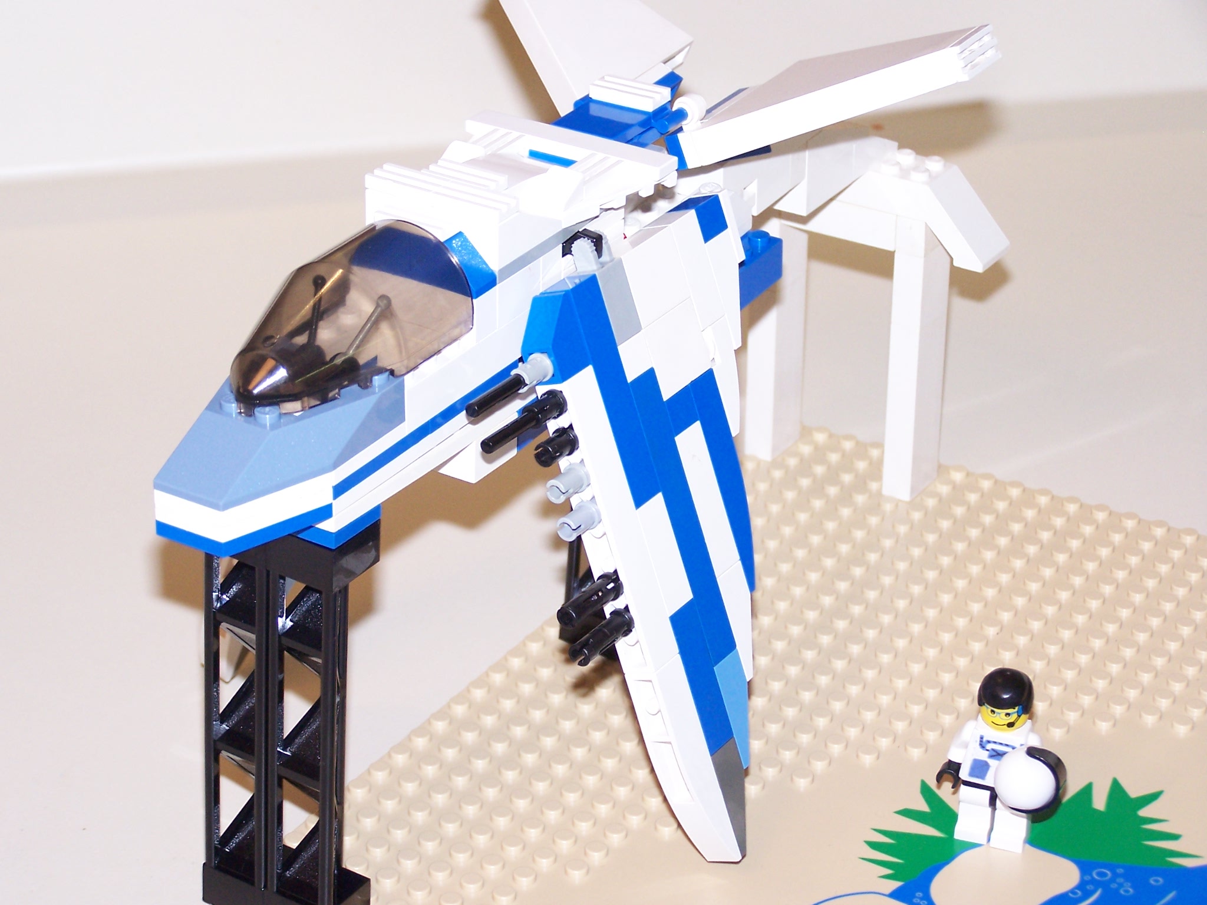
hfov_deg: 20.9
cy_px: 452
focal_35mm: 94
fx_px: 3278
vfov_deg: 15.7
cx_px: 604
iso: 140
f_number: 3.2
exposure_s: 1/90
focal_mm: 15.6
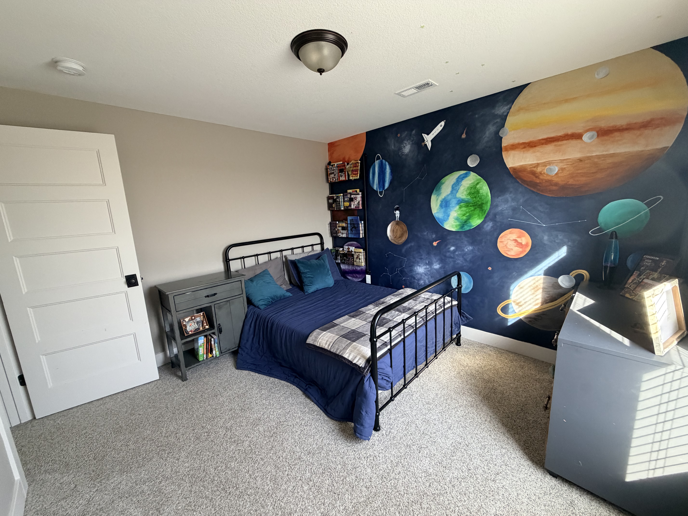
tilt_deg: -10.9
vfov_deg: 85.7
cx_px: 344
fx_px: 278
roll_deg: +3.0
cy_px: 258
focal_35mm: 14
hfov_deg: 102.1
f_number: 2.2
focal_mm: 2.22
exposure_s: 1/87
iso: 320
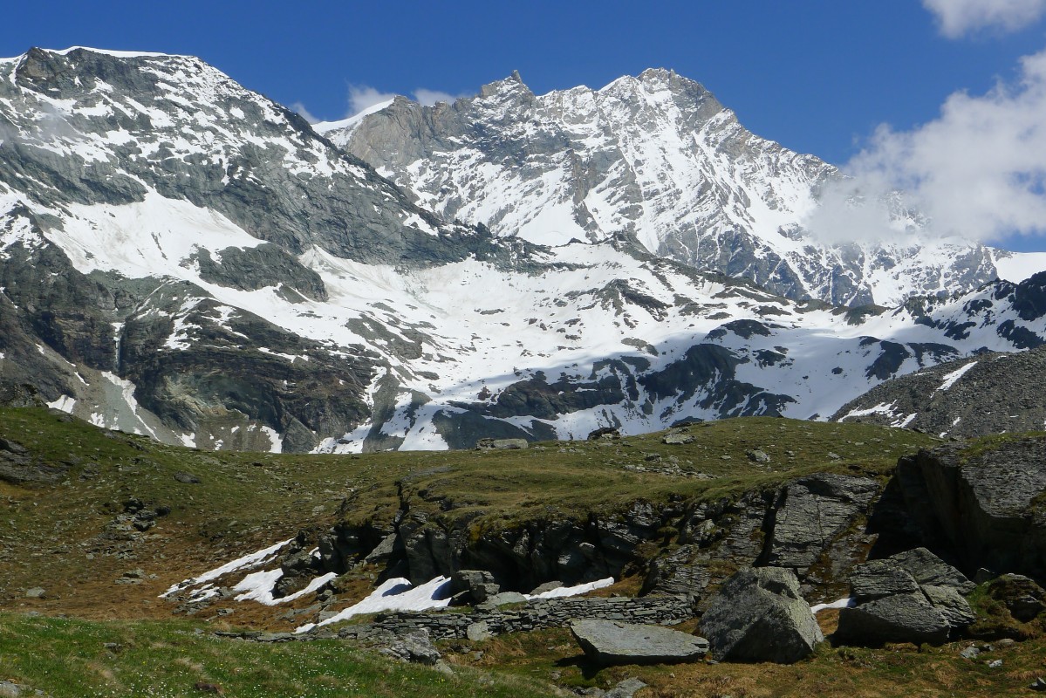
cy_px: 349
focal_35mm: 60
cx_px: 523
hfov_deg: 33.4
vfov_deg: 22.6
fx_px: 1744
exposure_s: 1/800
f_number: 5.6
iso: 80
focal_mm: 12.8
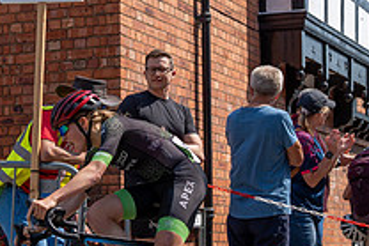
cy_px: 201
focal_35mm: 106
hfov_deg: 19.2
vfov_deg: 12.9
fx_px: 1087
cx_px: 106
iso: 160
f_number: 3.5
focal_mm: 38
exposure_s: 1/2500
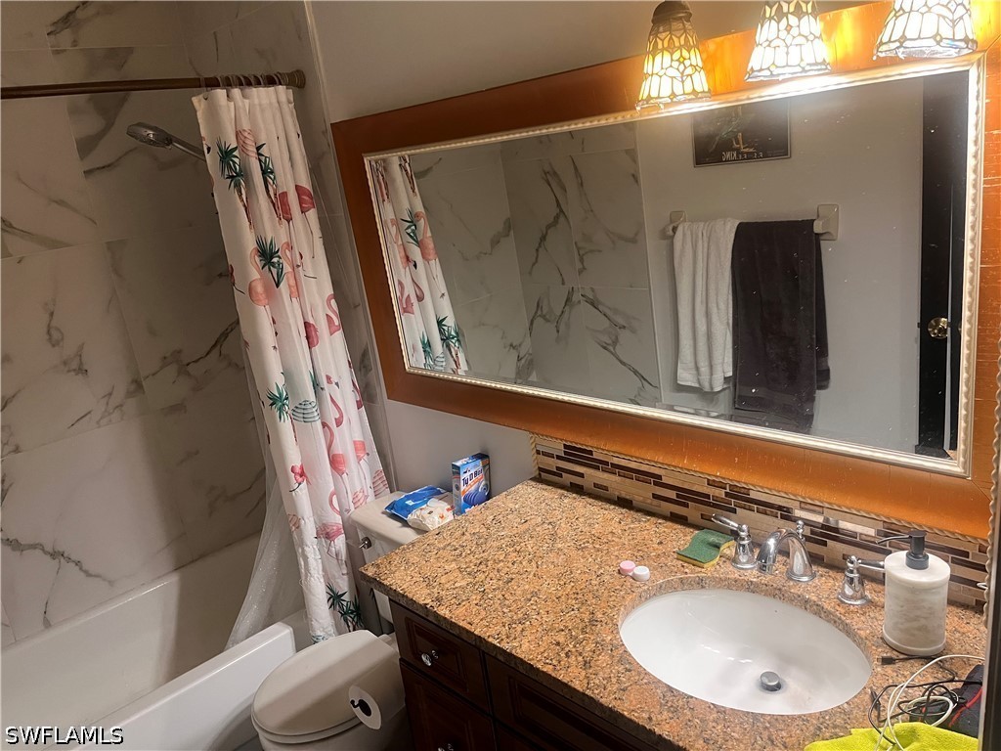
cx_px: 500
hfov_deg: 67.3
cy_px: 376
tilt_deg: -15.9
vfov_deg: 53.1
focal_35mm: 26
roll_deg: +7.9
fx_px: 752
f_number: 1.6
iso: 250
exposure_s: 1/60
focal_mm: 5.1
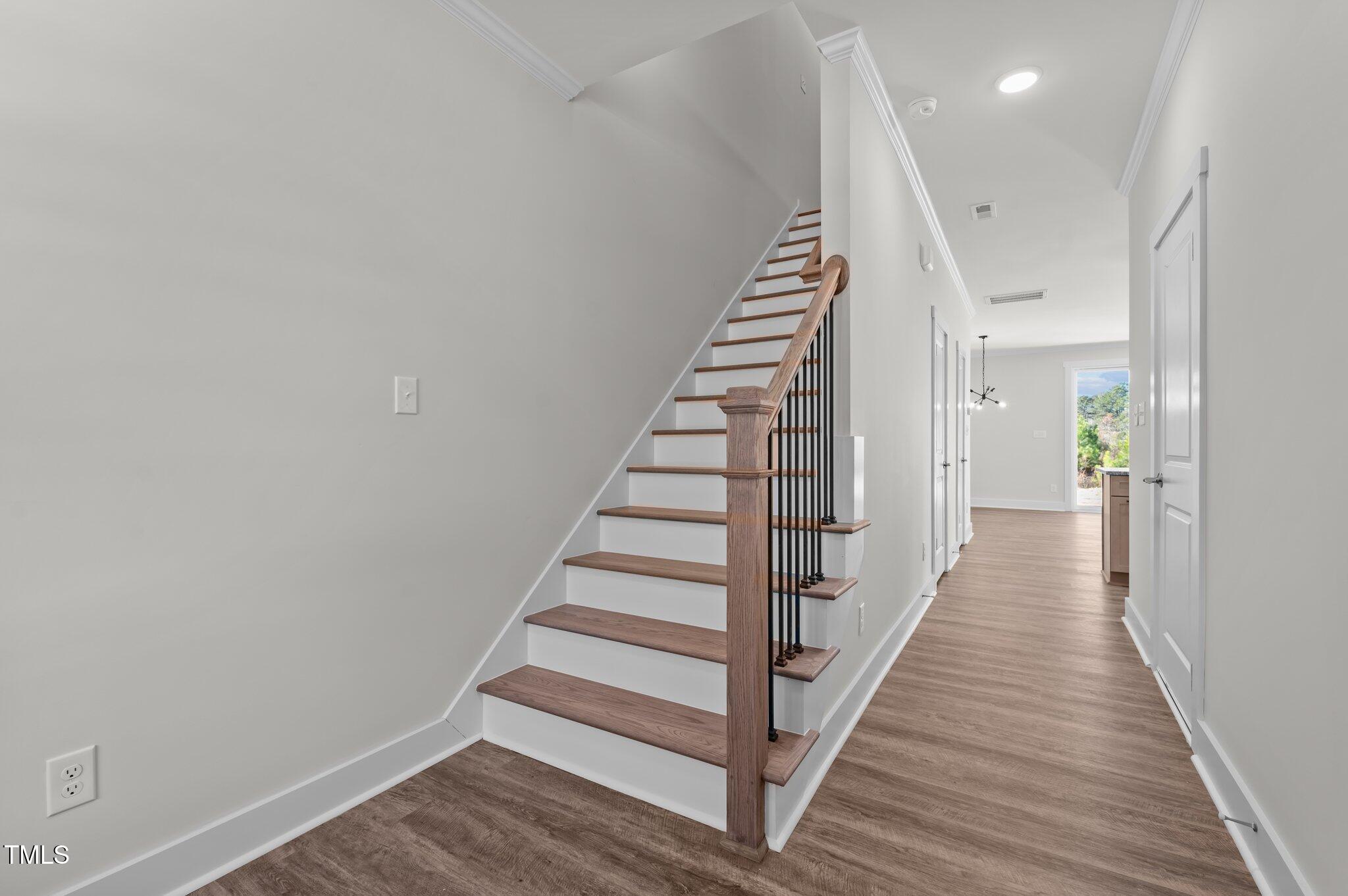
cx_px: 674
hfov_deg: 100.4
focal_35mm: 15
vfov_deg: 77.2
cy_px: 448
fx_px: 561
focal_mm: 15
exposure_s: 1/5
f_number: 6.3
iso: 400
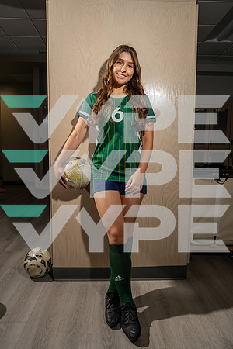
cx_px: 116
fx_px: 243
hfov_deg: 51.3
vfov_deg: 71.5
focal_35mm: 25
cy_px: 174
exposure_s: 1/250
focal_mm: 25
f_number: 7.1
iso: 1000
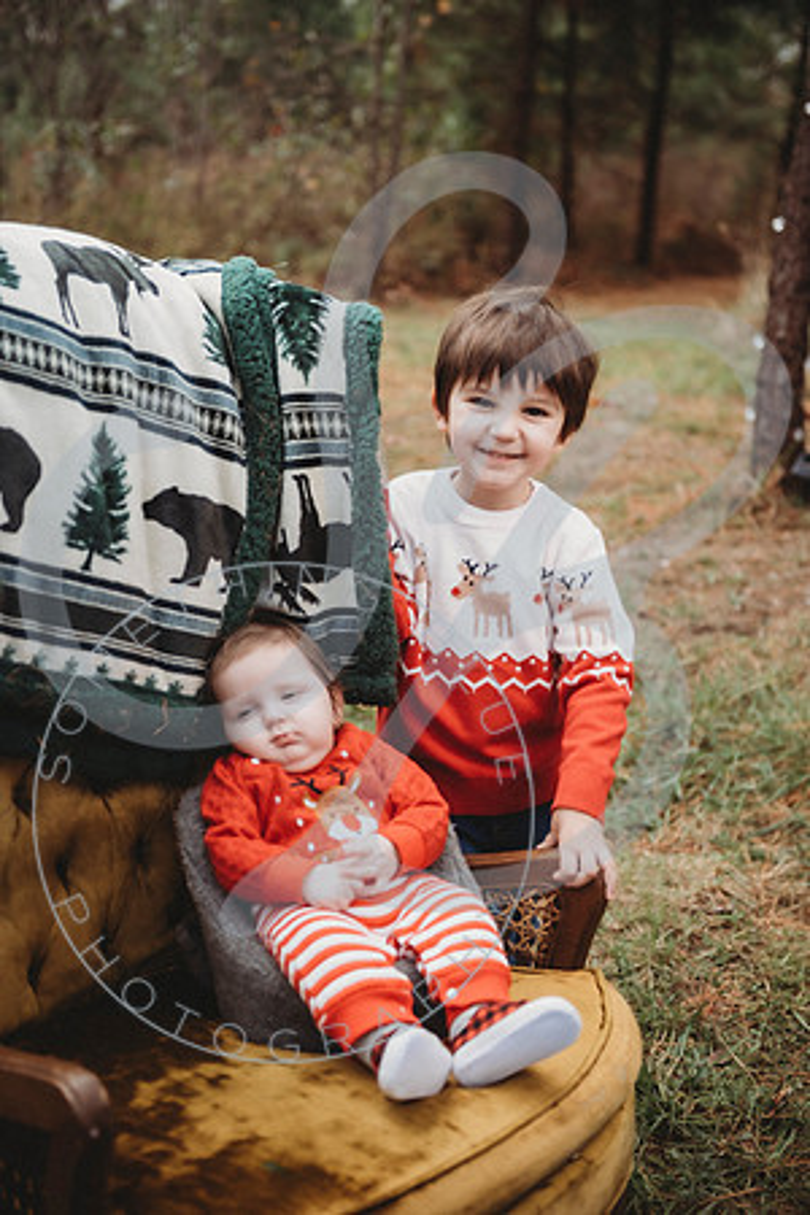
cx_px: 405
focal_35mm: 52
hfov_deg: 26.0
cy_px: 608
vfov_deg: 38.2
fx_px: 1755
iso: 100
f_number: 2.8
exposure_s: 1/320
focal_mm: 52
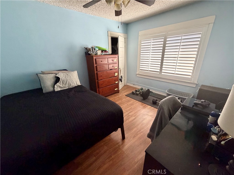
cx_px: 117
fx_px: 95
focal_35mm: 14
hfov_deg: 102.1
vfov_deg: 85.7
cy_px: 88
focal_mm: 2.22
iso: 320
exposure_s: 1/60
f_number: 2.2
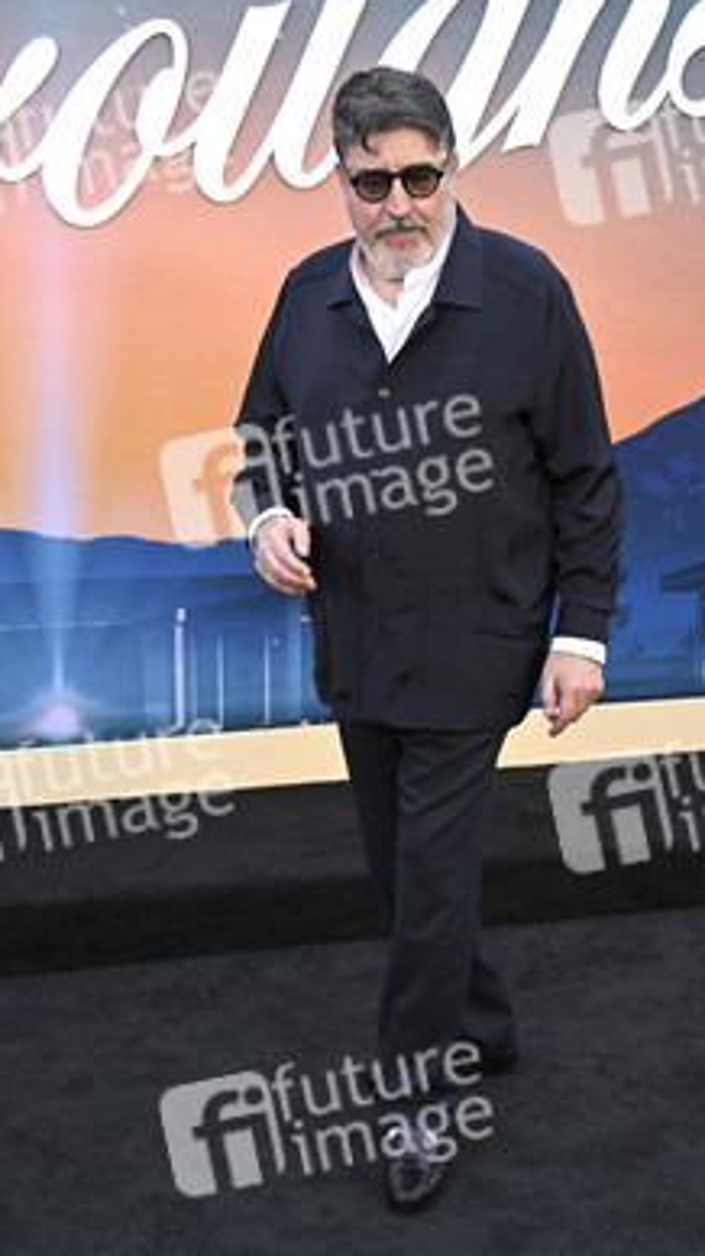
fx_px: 1796
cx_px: 420
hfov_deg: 22.2
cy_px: 634
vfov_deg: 38.5
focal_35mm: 54
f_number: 7.1
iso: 640
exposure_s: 1/320
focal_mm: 50
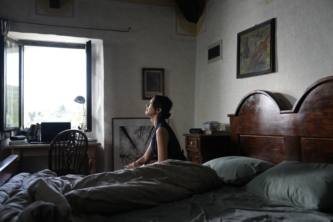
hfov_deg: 55.8
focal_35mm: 34
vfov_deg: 38.9
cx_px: 166
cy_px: 111
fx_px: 314
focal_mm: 34
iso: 400
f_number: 2.8
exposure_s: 1/320
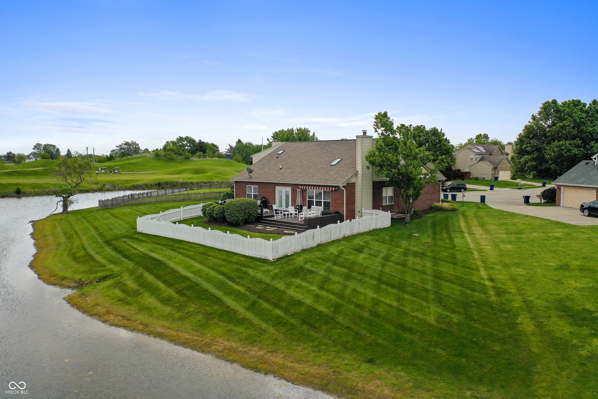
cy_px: 200
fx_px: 465
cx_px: 299
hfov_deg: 65.5
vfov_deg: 46.4
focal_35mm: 28
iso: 100
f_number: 2.8
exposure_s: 1/1250
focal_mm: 10.26
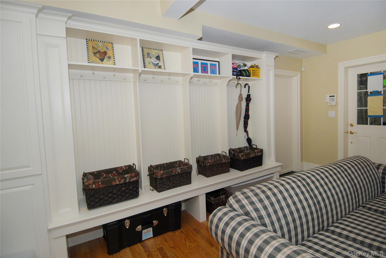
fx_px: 193
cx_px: 193
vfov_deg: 67.5
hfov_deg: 89.9
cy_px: 129
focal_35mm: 18
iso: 200
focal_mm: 12
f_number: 5
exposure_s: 1/60
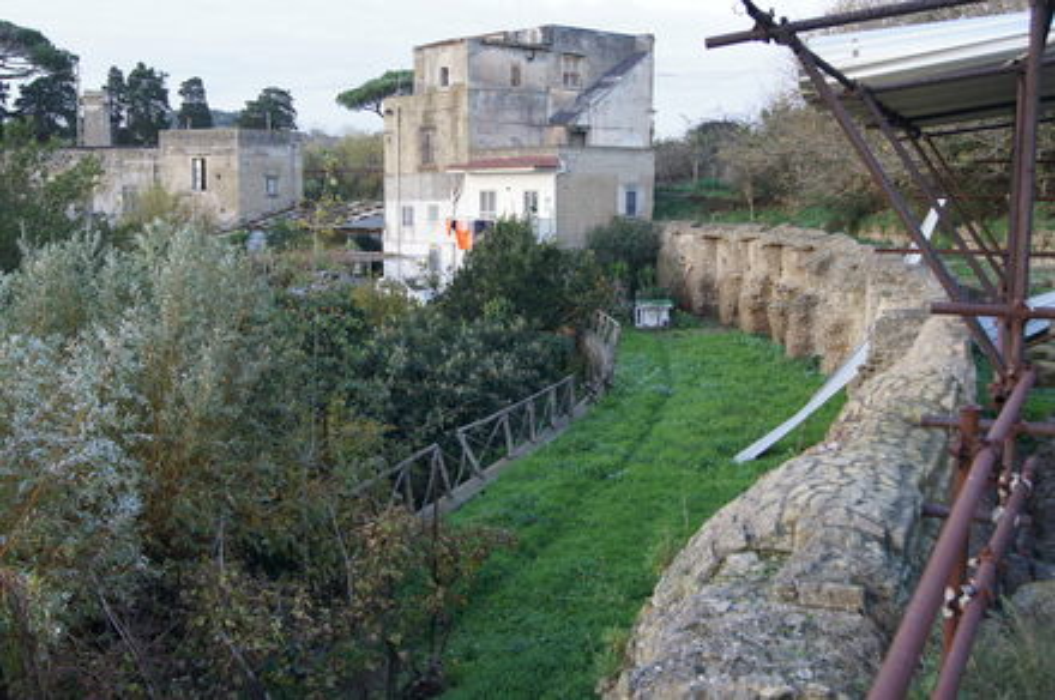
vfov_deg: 34.1
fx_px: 1141
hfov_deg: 49.6
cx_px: 528
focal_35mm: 39
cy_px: 350
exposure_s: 1/80
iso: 200
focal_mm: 26
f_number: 5
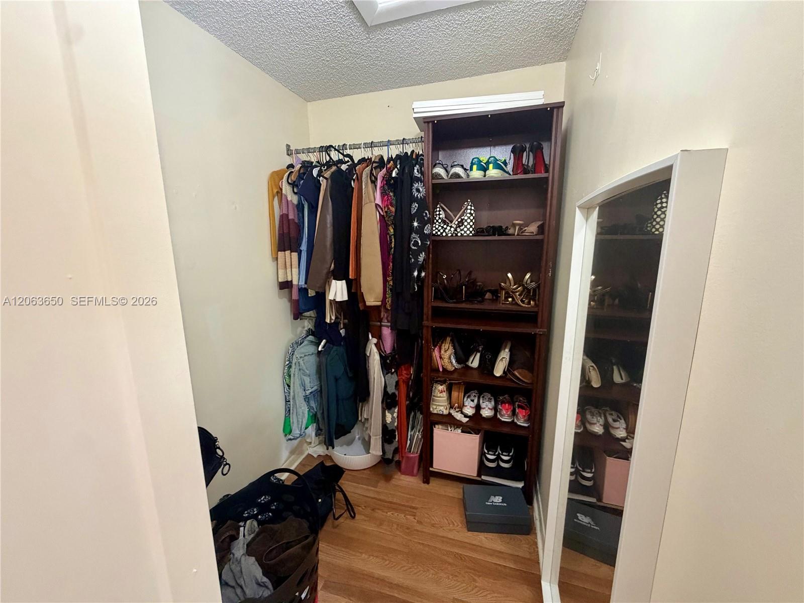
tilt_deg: -11.2
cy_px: 302
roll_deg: +1.1
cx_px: 402
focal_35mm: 14
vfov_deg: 85.7
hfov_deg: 102.1
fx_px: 325
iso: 400
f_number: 2.2
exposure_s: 1/60
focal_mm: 2.22
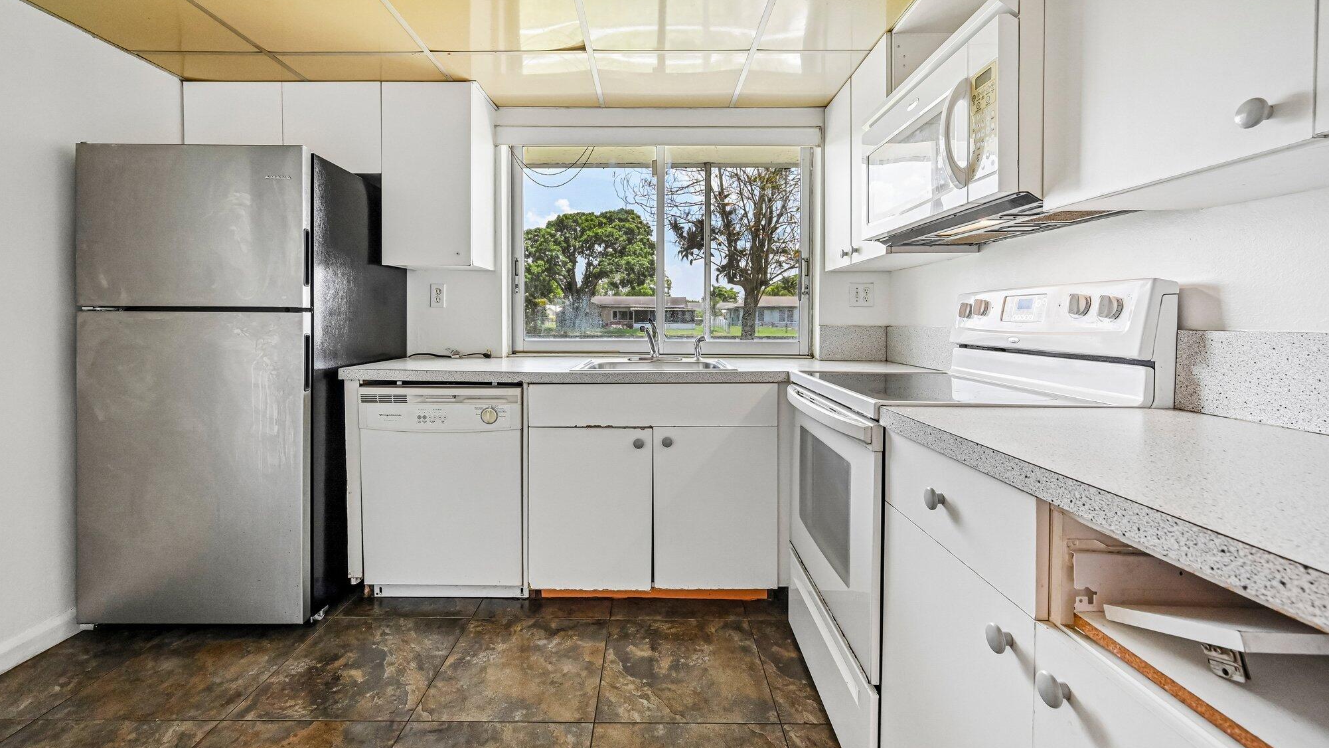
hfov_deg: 103.0
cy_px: 331
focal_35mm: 15
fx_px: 529
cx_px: 655
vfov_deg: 70.3
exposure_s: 1/1000
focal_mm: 14
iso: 3200
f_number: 8
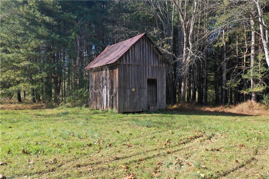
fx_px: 209
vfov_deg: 46.4
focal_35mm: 28
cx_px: 134
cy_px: 90
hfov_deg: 65.5
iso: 100
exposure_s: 1/200
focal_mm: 10.26
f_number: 4.5
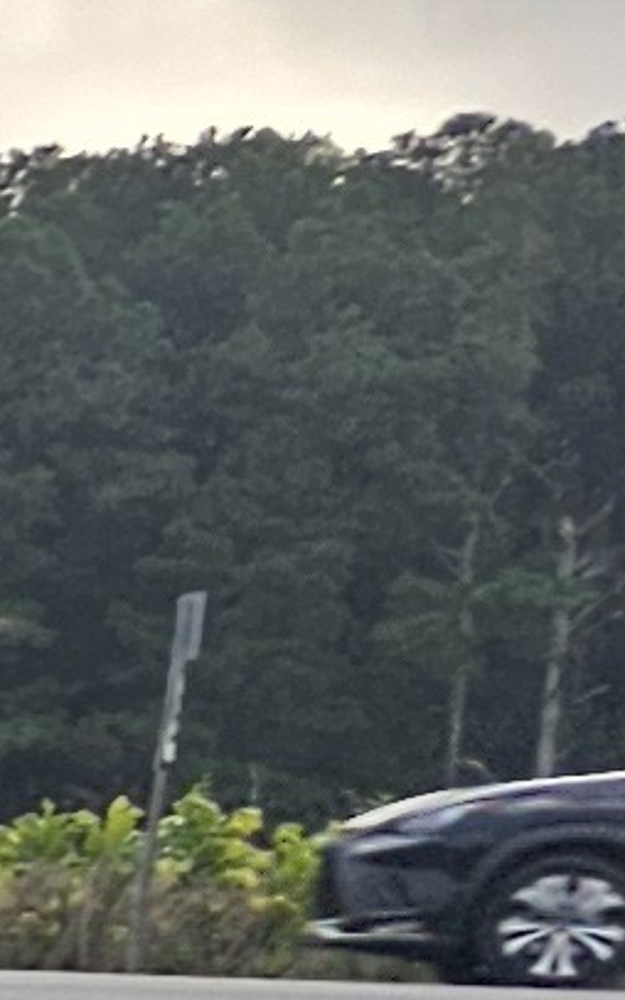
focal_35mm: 240
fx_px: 6536
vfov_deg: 8.1
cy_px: 2273
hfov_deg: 3.8
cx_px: -4013
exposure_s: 1/337
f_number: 1.7
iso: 10
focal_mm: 6.3
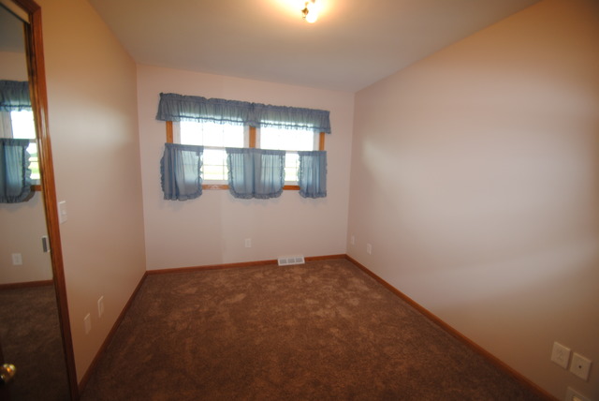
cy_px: 200
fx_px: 250
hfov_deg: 100.3
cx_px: 300
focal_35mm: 15
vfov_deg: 77.4
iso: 200
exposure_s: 1/60
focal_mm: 10
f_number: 4
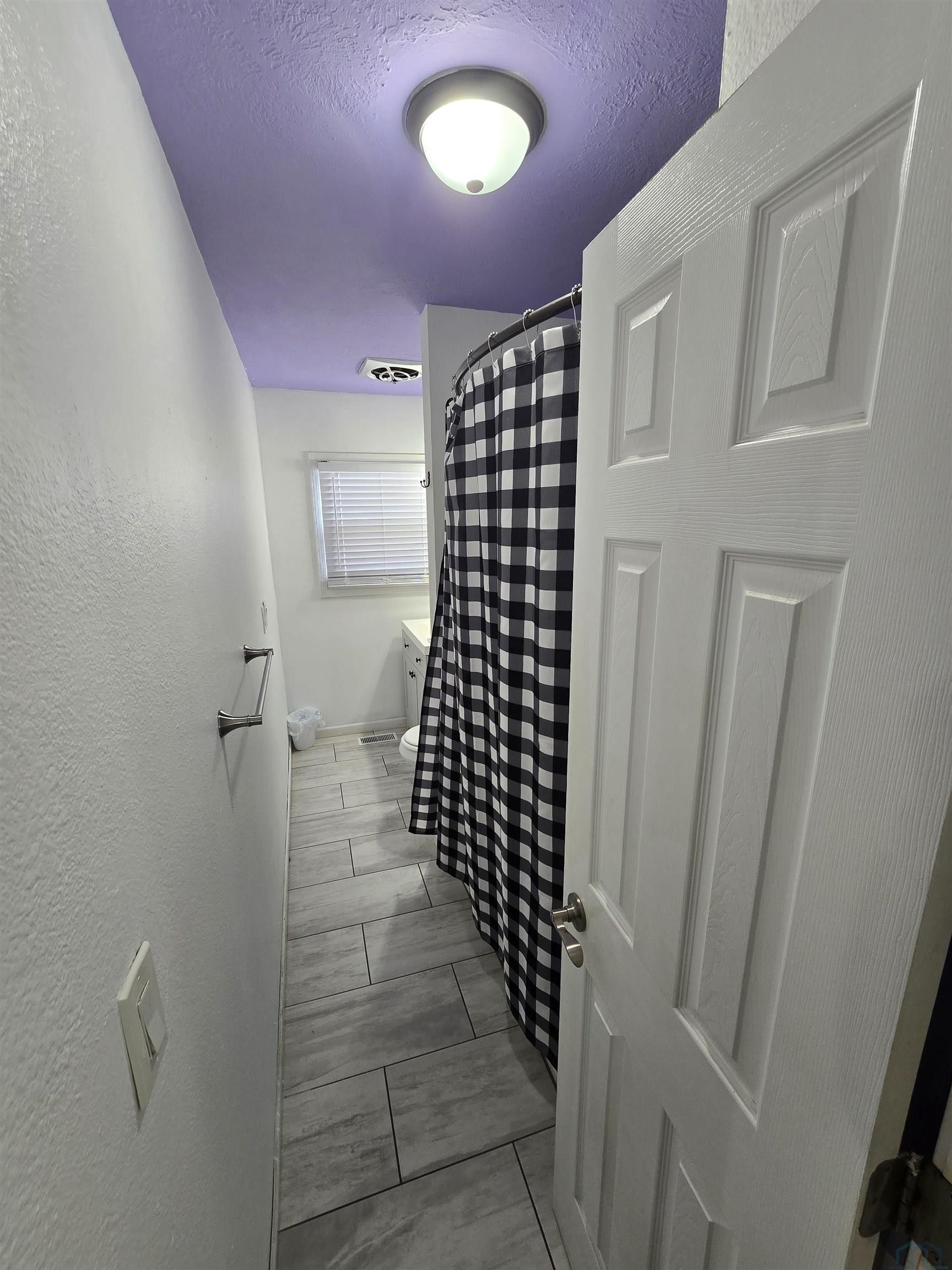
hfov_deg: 89.9
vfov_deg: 106.2
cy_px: 635
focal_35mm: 13
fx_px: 477
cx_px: 476
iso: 160
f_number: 2.2
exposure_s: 1/60
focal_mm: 2.2
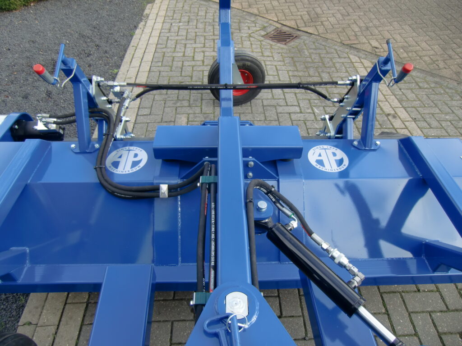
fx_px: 320
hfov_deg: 71.6
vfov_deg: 56.8
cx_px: 231
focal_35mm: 24
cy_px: 173
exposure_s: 1/100
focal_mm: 4.3
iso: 64
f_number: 3.2
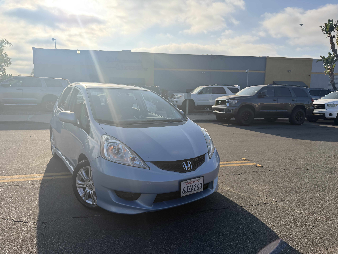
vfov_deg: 56.8
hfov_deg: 71.6
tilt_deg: -8.6
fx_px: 234
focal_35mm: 24
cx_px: 169
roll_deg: -0.8
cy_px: 127
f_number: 1.78
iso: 100
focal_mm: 6.76
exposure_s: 1/2907
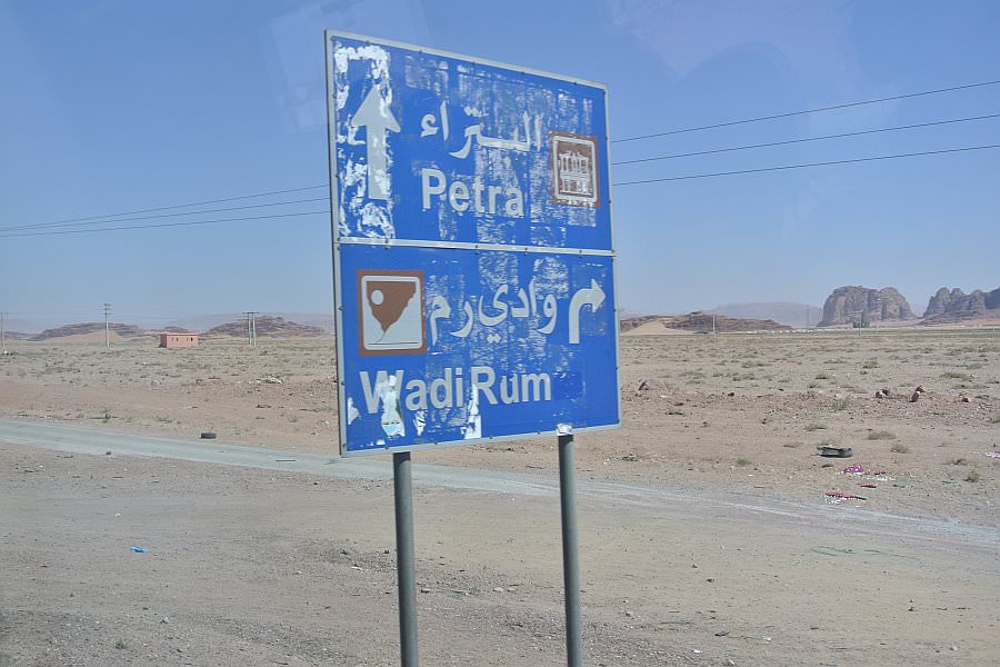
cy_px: 334
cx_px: 500
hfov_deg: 58.7
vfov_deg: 41.1
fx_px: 889
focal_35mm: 32
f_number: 4.5
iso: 100
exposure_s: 1/640
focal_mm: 12.2
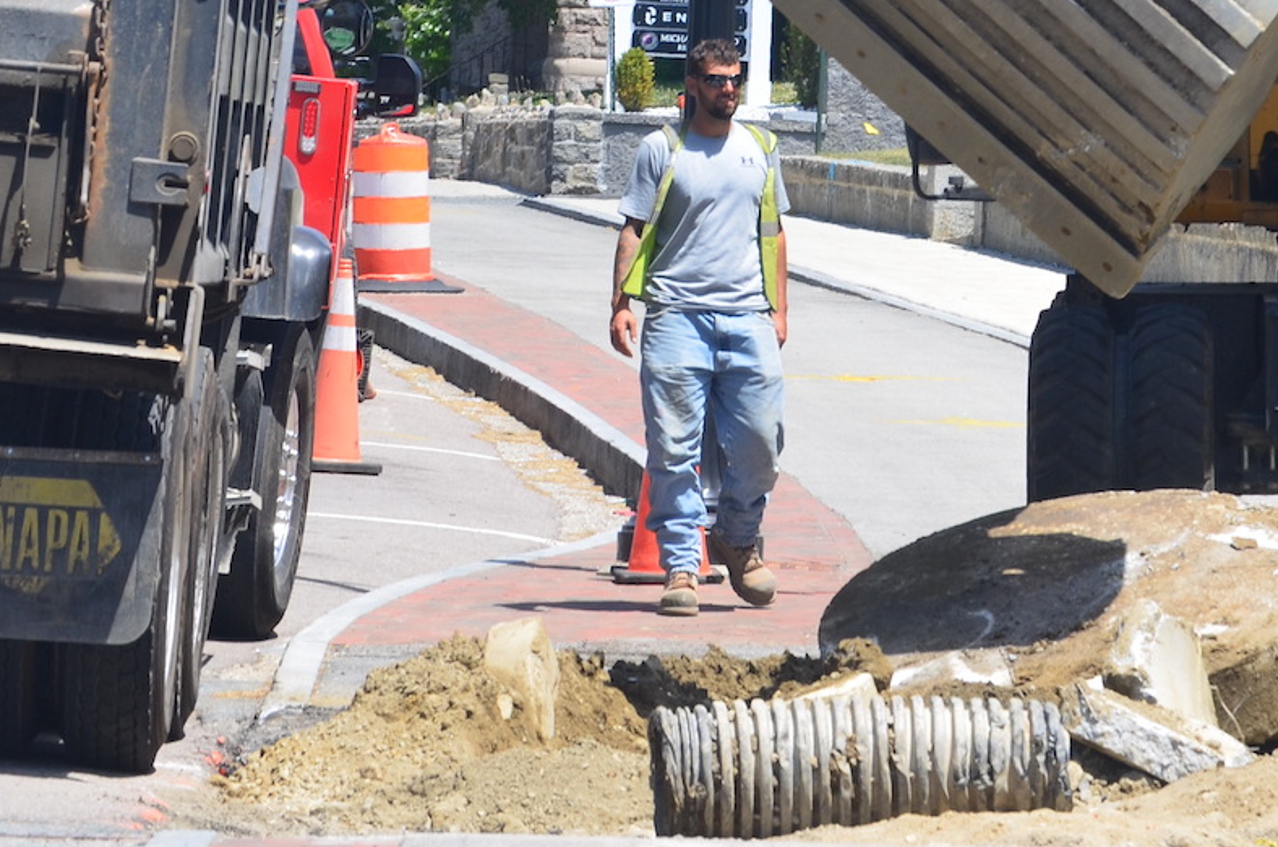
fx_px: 10315
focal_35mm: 291
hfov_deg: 7.1
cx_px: 829
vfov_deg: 4.7
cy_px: 99
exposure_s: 1/320
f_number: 10
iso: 200
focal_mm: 85
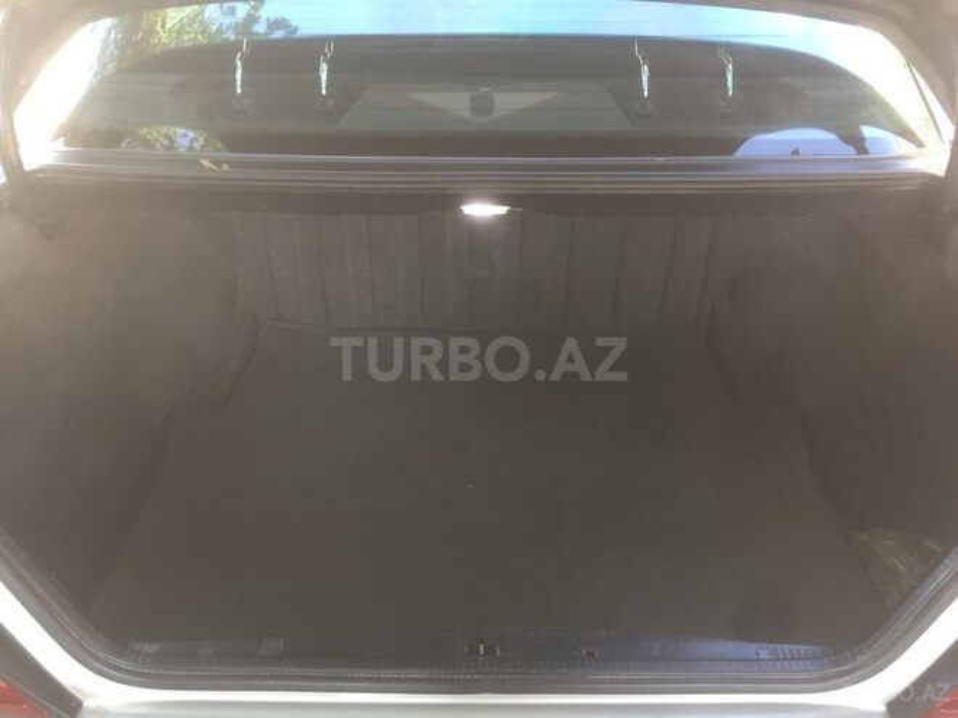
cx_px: 479
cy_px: 359
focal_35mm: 29
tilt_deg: -30.0
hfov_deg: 61.7
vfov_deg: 48.2
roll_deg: -2.0
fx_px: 803
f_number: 2.2
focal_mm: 4.15
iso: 32
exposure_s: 1/33
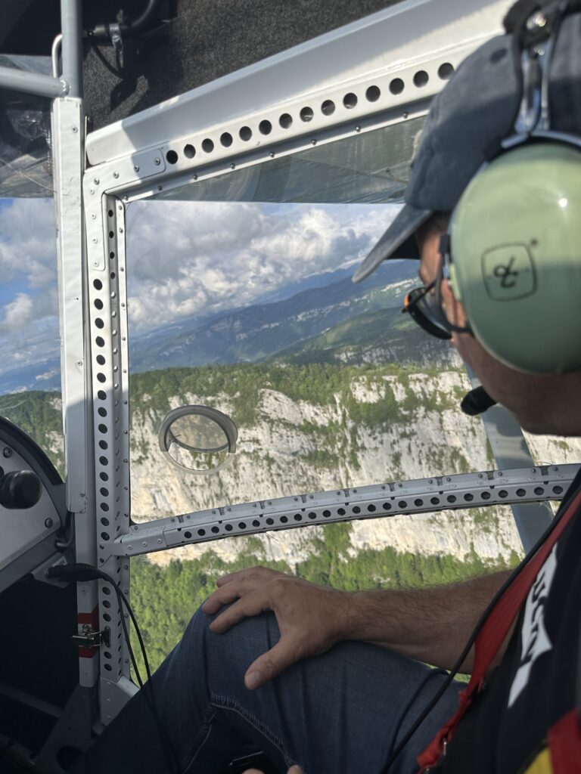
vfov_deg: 71.6
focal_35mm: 24
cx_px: 290
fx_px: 537
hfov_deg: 56.8
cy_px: 387
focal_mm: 6.86
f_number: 1.78
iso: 80
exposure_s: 1/4762
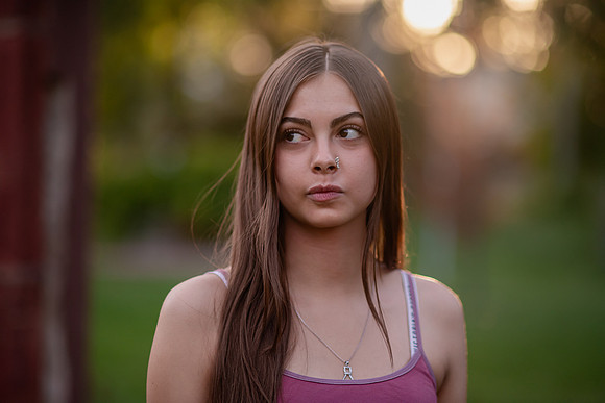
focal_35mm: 105
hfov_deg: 19.5
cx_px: 302
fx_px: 1765
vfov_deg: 13.0
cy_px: 202
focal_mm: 105
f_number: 2
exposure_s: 1/3200
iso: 800
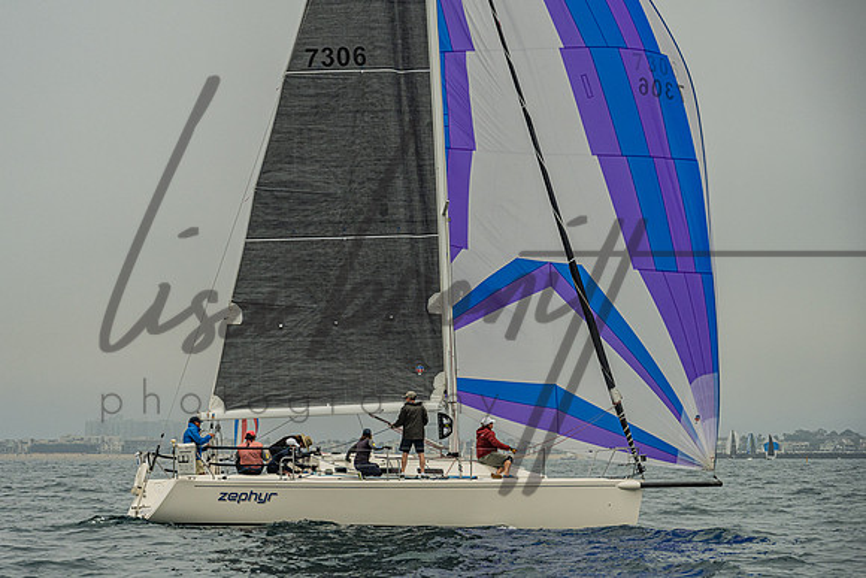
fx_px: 3055
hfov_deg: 16.1
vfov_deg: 10.8
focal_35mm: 127
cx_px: 357
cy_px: 340
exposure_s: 1/3200
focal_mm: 105
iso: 400
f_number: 6.3
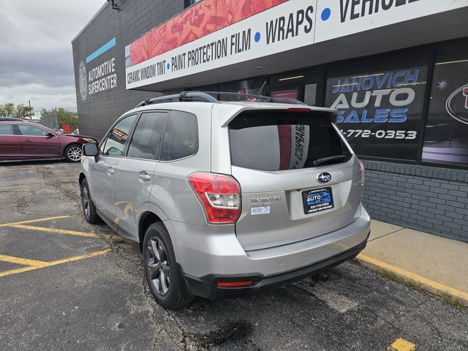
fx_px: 311
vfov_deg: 58.9
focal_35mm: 23
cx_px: 234
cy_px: 176
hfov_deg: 73.9
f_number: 1.7
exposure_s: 1/180
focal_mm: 6.3
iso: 12
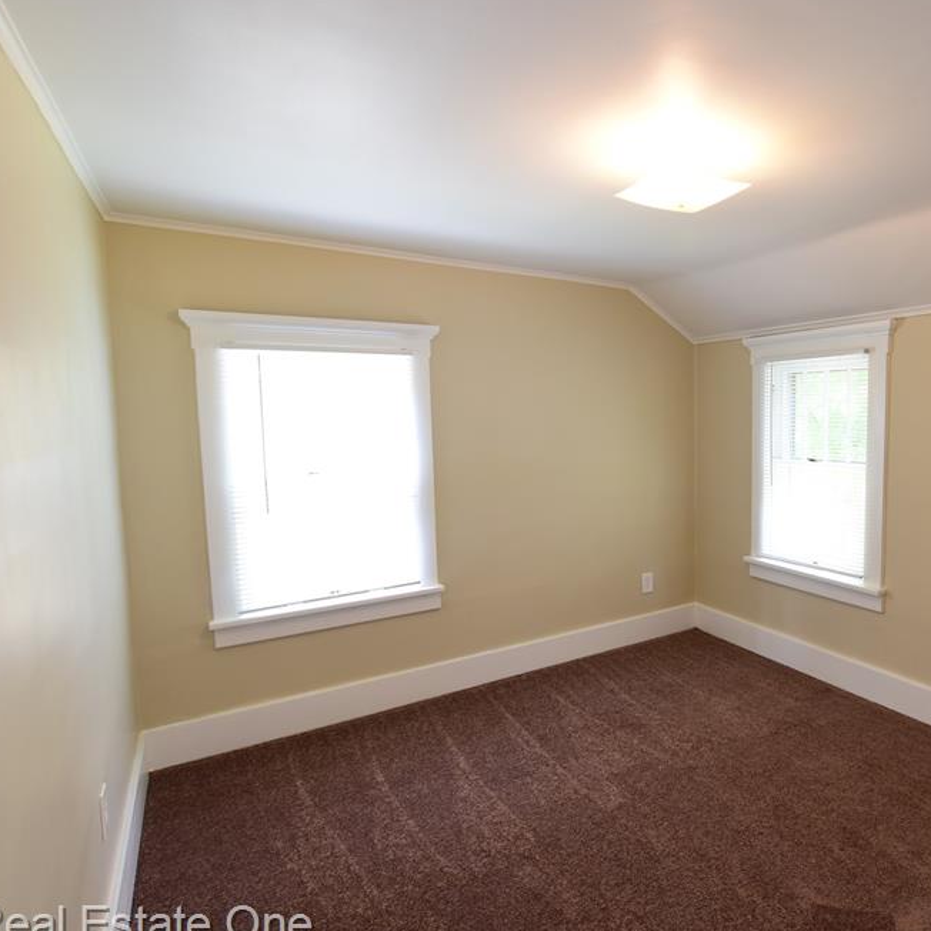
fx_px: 609
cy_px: 470
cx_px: 693
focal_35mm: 20
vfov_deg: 74.8
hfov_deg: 70.1
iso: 400
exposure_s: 1/10
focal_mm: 10
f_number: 6.3
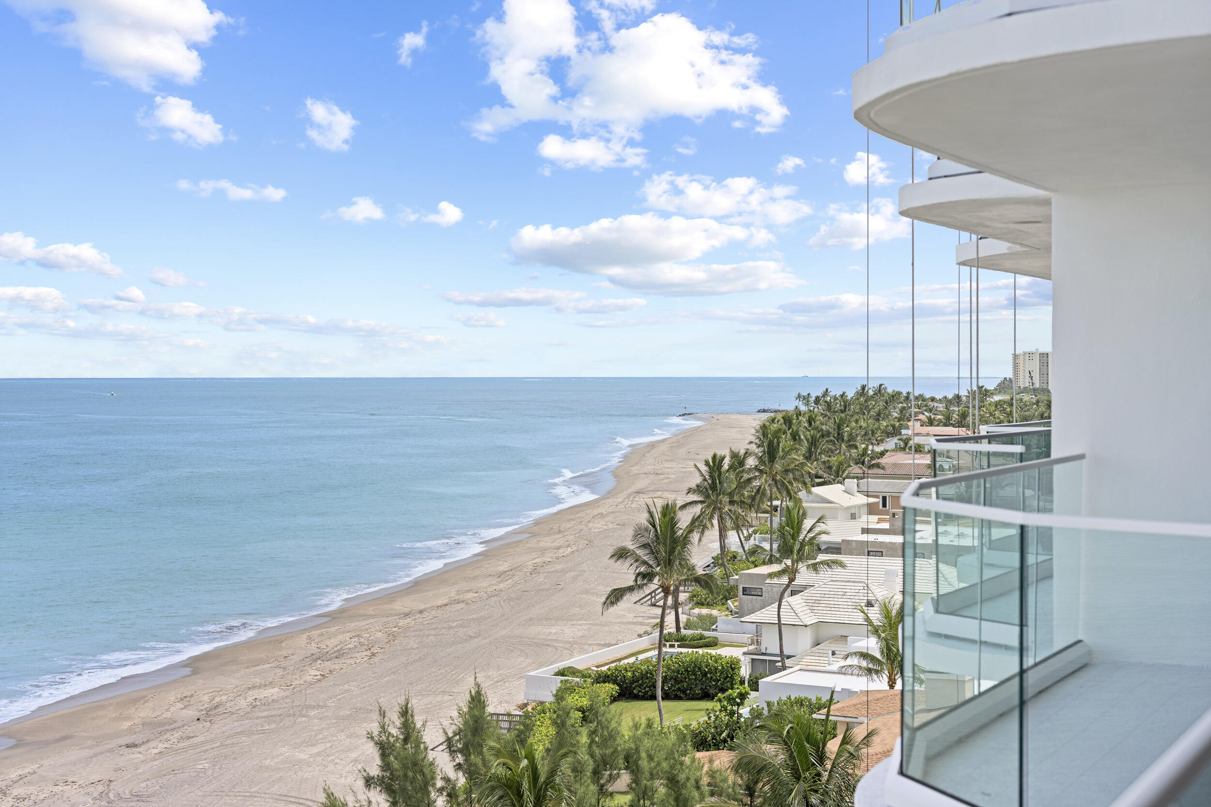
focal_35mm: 50
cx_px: 606
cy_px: 404
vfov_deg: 27.0
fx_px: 1682
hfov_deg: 39.6
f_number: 3.5
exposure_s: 1/800
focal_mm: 50
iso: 64
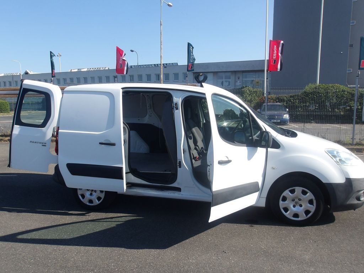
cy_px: 136
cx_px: 182
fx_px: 284
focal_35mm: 27
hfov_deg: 65.3
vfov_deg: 51.4
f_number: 10.4
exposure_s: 1/102
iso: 100
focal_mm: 4.9
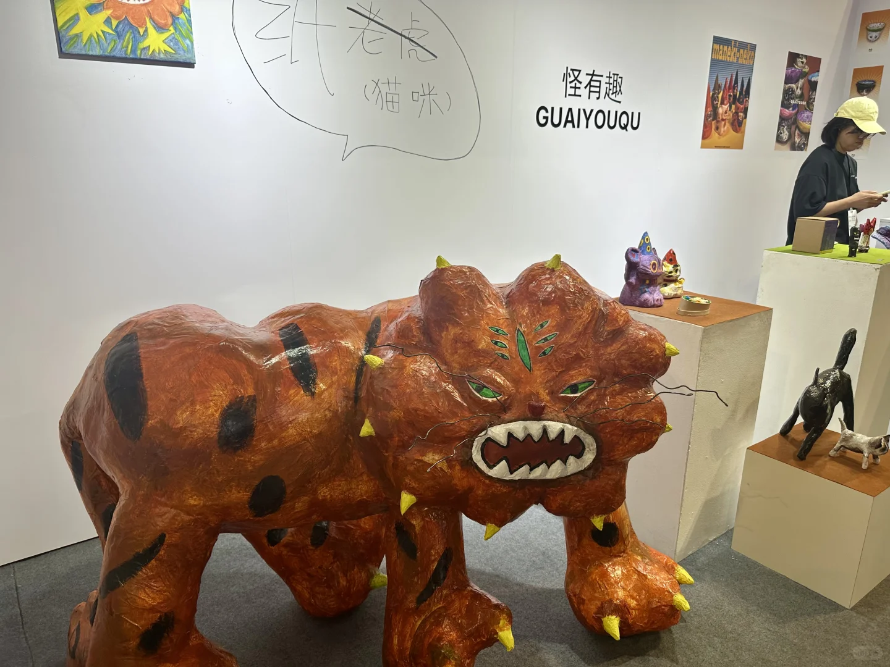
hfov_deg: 71.6
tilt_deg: -16.9
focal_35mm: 24
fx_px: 617
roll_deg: -0.1
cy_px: 334
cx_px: 445
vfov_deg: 56.8
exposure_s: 1/100
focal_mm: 6.86
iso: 64
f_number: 1.78
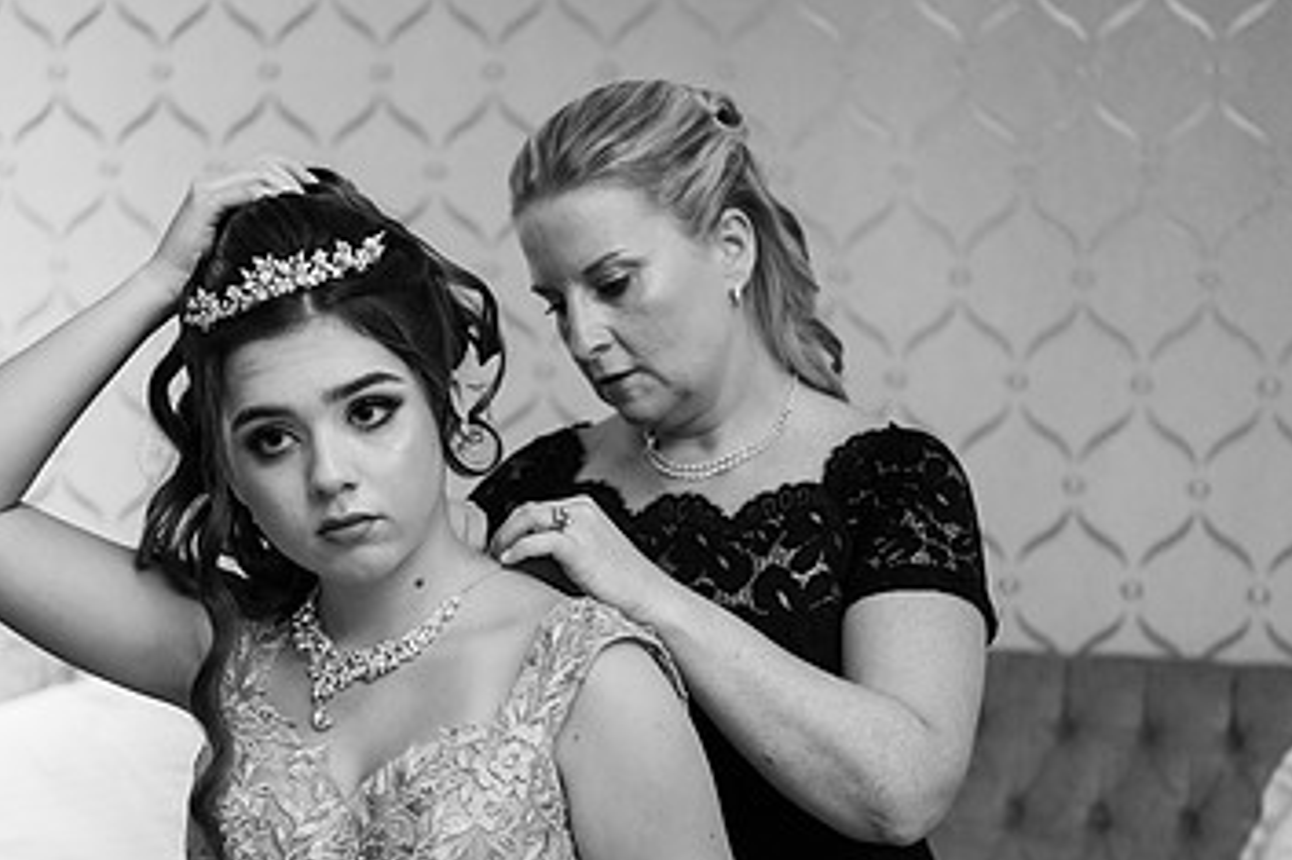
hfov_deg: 27.3
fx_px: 2654
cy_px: 575
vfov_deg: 18.4
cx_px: 494
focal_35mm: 74
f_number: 3.2
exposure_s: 1/200
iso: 1600
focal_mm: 45
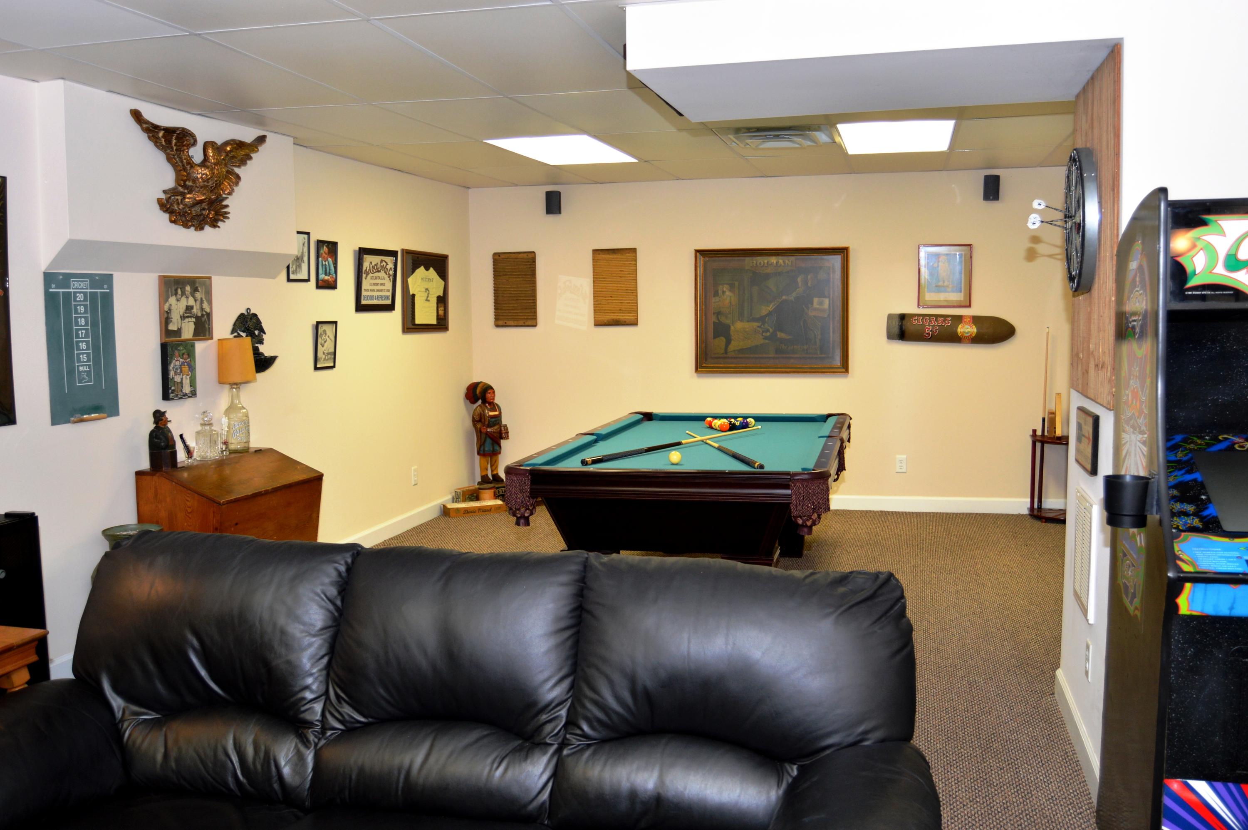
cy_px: 415
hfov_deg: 62.0
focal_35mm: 30
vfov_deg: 43.5
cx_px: 624
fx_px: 1039
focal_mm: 20
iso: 400
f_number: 3.5
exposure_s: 1/60
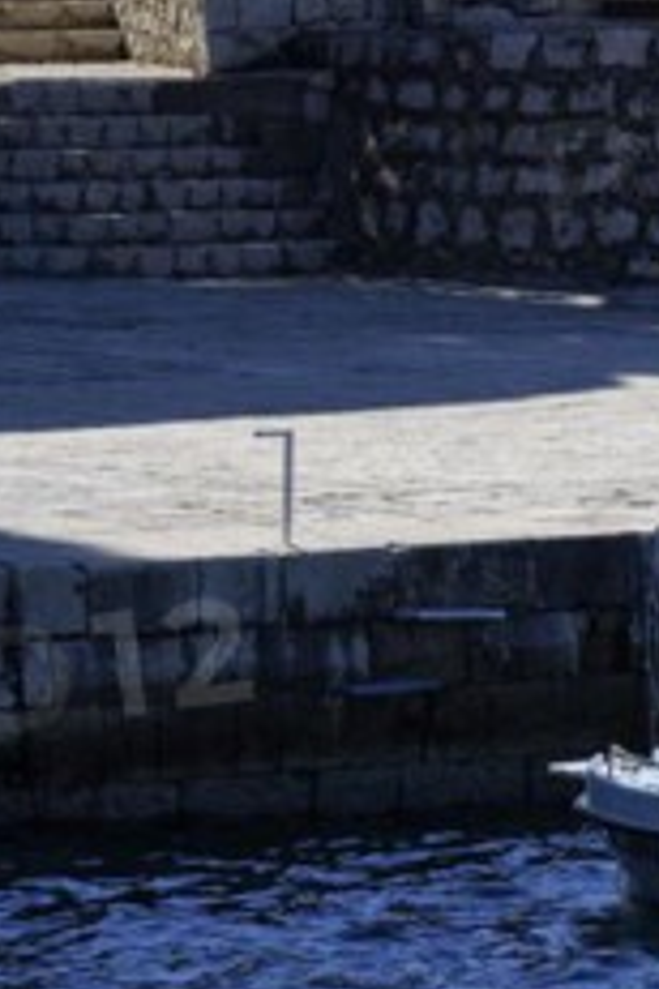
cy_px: -385
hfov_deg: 3.3
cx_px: 216
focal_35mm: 415
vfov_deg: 4.9
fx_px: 11394
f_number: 6.3
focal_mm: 120
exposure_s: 1/640
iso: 160
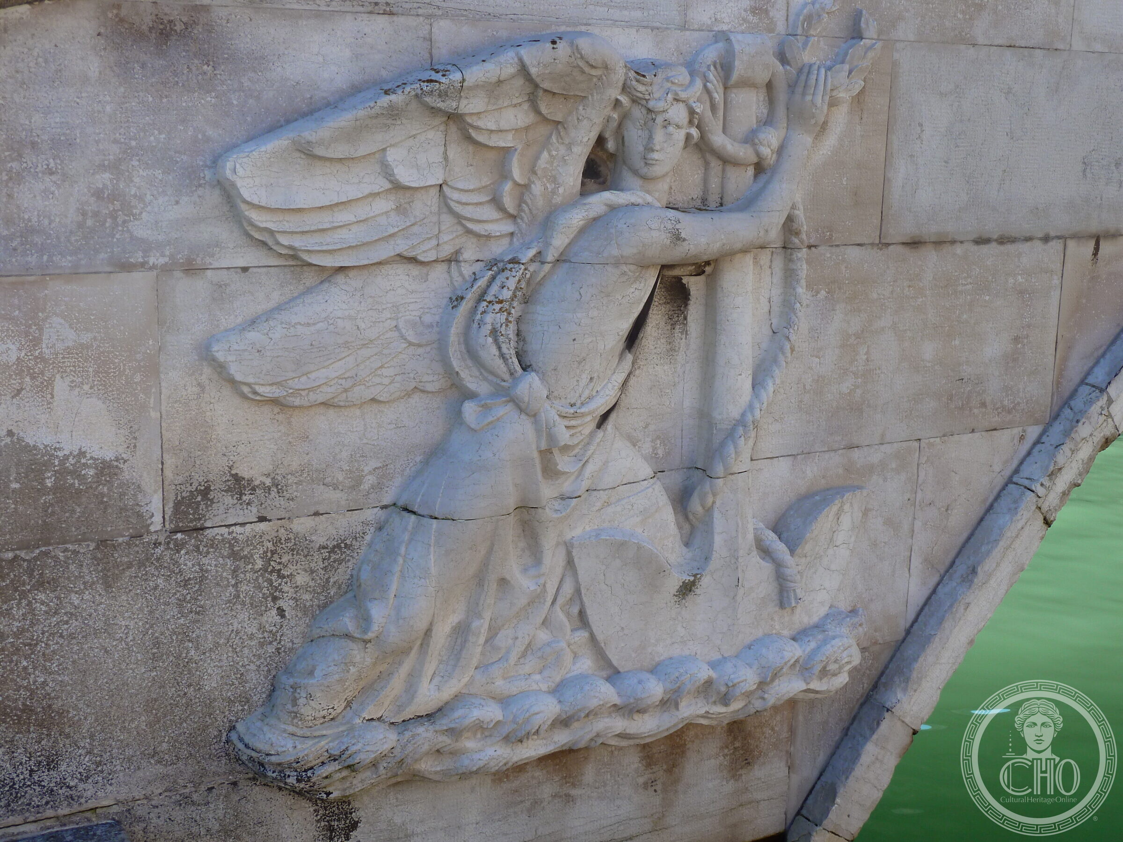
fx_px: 1427
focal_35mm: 44
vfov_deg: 32.9
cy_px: 421
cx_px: 562
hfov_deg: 42.9
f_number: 4
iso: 80
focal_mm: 7.3
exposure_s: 1/160
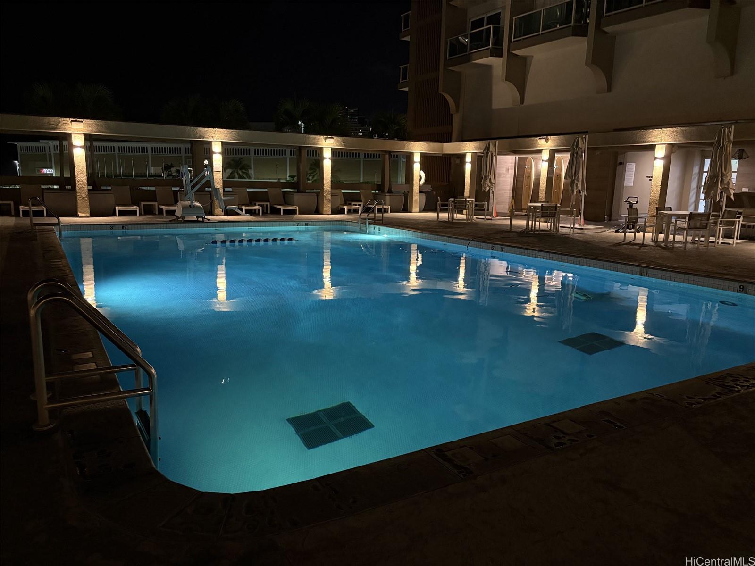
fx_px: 567
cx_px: 378
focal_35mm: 26
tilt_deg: -10.7
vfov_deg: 53.1
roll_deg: -0.9
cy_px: 283
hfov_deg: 67.3
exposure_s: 1/30
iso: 800
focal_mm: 5.96
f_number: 1.6
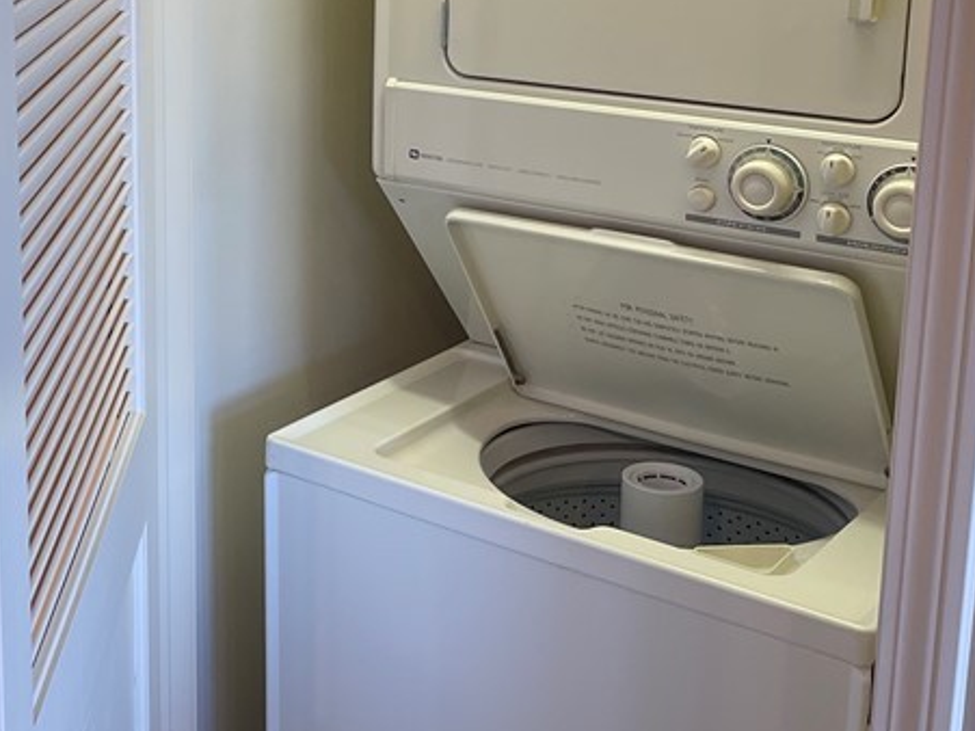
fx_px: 1661
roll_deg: +1.2
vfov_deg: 24.3
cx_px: 82
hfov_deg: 31.1
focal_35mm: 59
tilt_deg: -12.8
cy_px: 123
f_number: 1.6
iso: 125
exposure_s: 1/120
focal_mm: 5.1
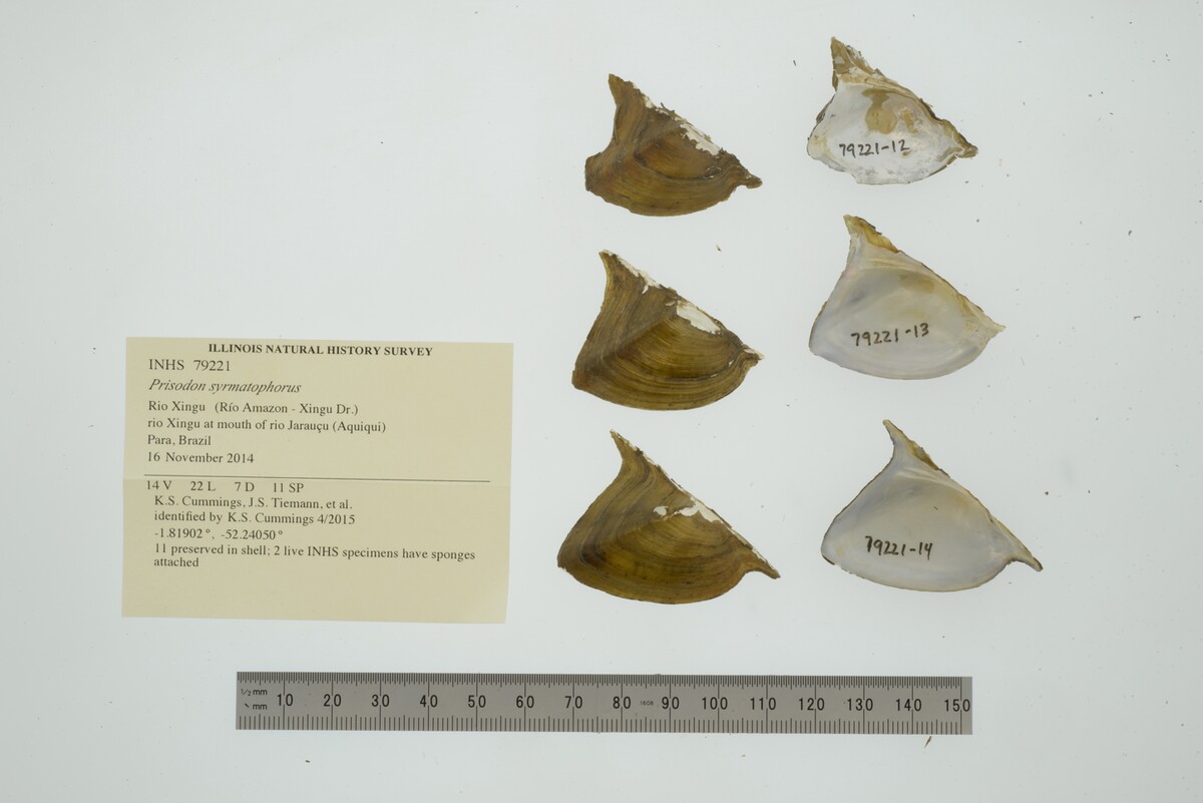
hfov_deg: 33.4
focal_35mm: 60
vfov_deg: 22.6
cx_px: 602
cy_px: 402
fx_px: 2006
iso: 100
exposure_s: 1/10
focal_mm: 60
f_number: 32
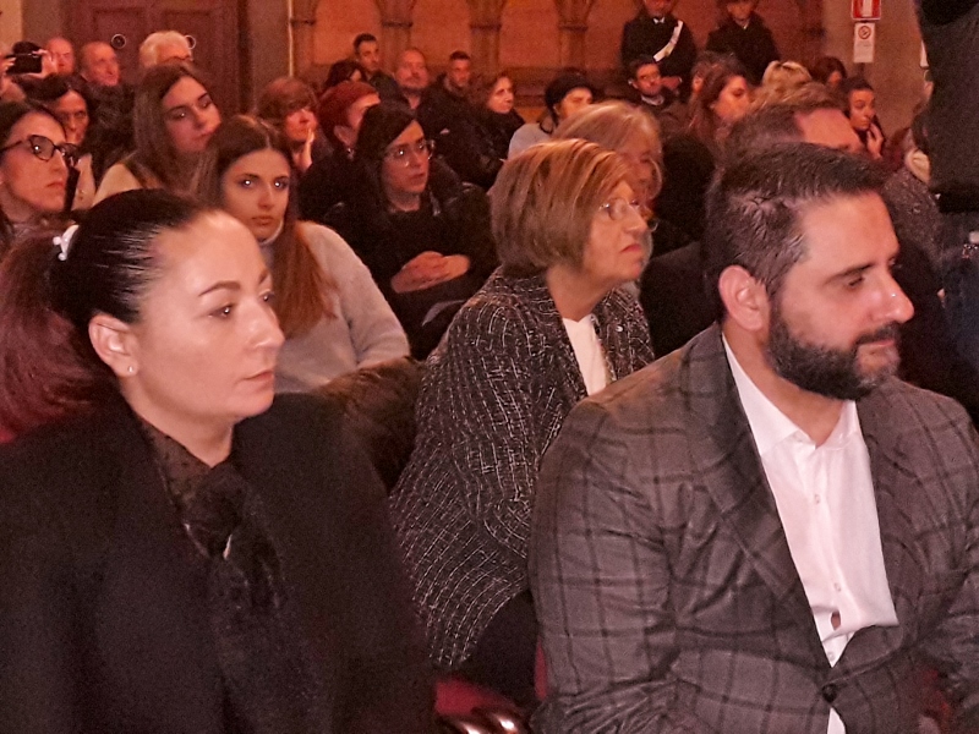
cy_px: 367
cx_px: 490
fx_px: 764
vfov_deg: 51.4
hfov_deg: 65.3
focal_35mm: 27
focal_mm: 3.6
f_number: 1.9
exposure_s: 1/25
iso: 400
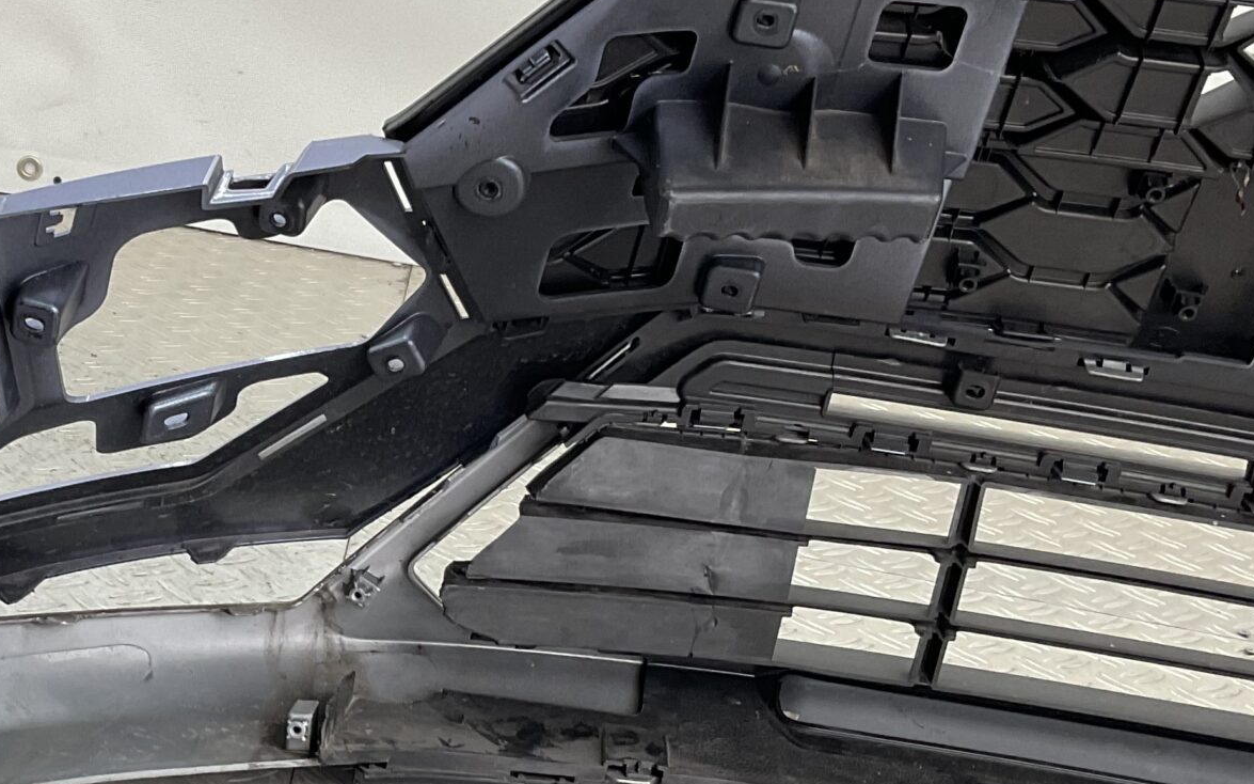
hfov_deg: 29.4
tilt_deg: -22.8
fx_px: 2289
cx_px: 140
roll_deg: -10.7
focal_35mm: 67
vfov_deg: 19.3
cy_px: 535
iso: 50
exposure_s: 1/100
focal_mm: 3
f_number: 1.8
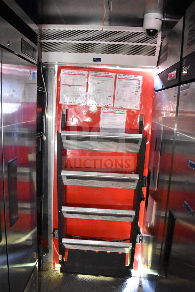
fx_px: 219
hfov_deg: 47.9
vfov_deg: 67.4
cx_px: 98
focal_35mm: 27
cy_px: 146
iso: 10000
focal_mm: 18
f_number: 3.5
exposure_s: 1/30
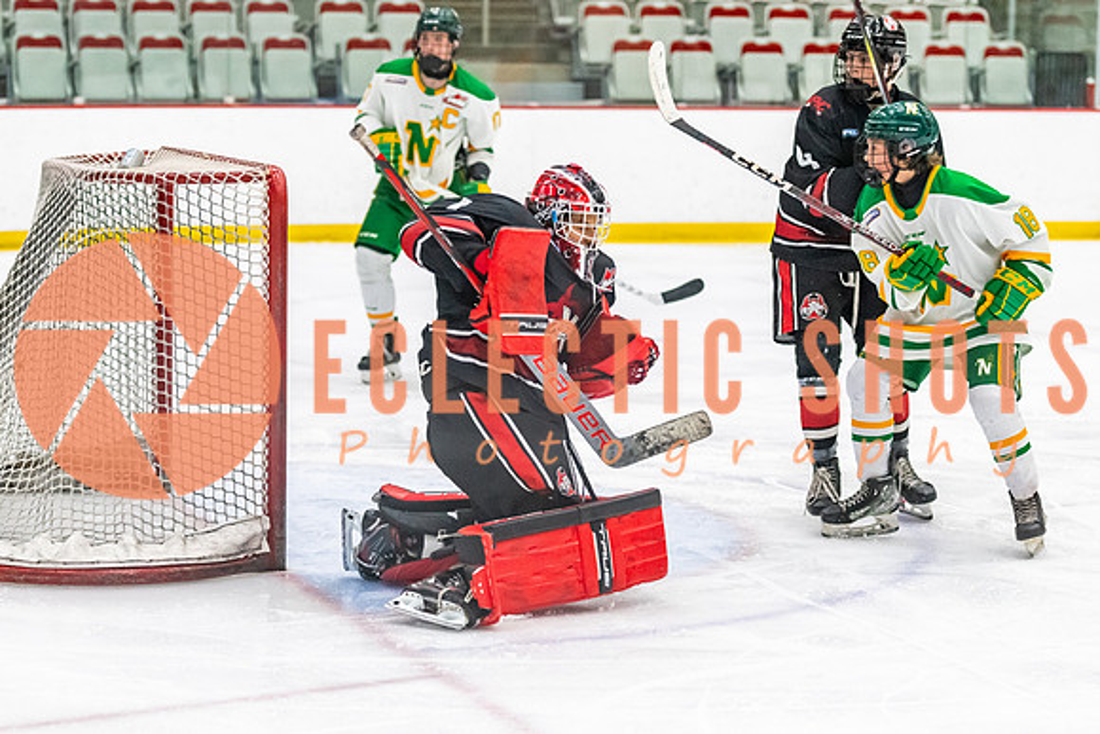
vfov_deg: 11.4
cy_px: 376
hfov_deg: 16.9
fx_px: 3691
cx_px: 515
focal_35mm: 121
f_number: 2.8
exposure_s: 1/640
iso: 4000
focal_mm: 90
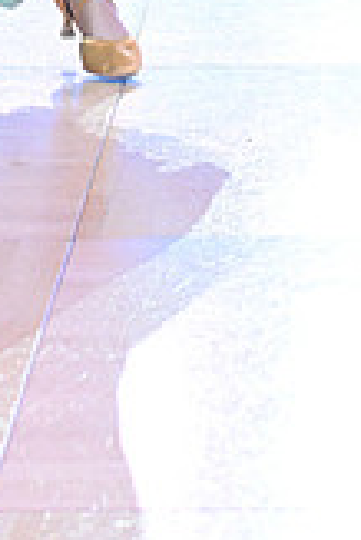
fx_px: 4157
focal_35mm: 277
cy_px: -361
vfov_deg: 7.3
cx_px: -45
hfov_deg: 5.0
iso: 2000
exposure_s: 1/200
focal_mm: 78
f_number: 4
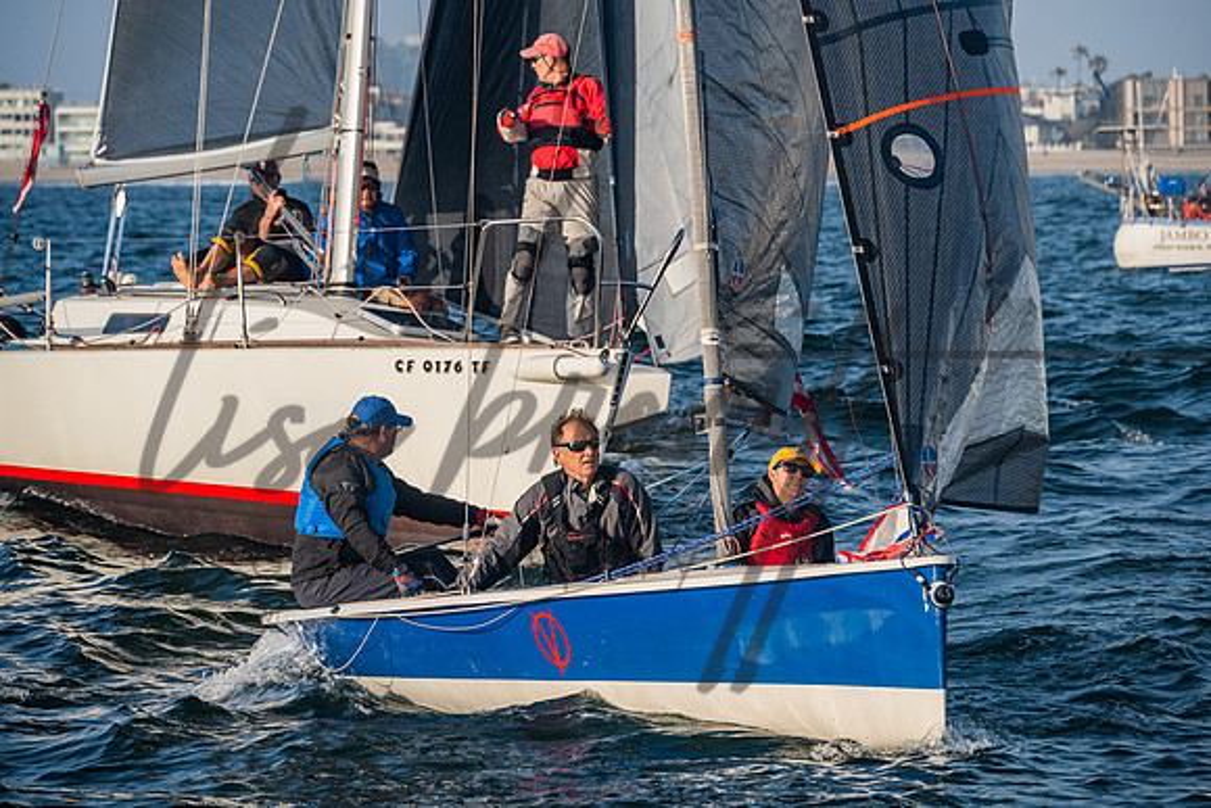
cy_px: 405
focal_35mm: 214
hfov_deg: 9.6
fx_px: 7214
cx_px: 630
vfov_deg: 6.4
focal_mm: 200
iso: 400
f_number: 8
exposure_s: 1/640
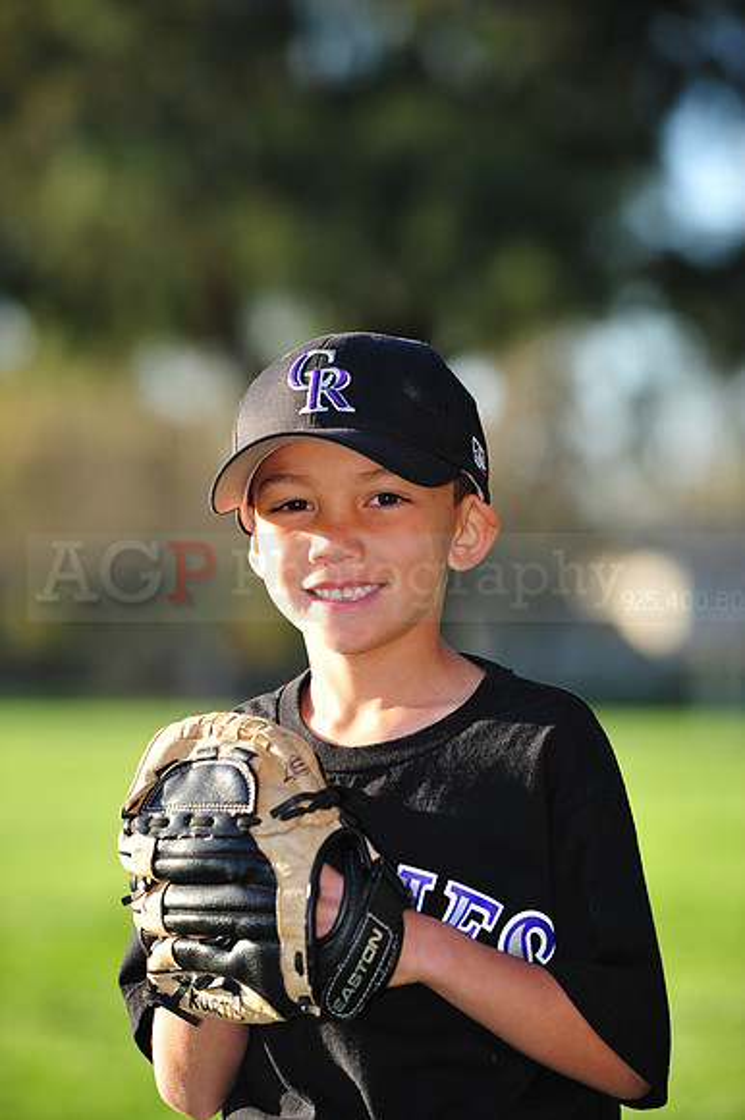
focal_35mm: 165
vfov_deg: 12.5
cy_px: 560
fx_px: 5128
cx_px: 372
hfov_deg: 8.3
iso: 200
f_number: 4.5
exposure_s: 1/400
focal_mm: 165
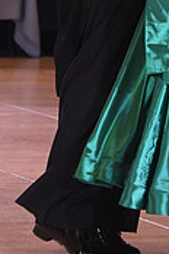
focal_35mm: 326
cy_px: -82
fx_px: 2295
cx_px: 212
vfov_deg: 6.3
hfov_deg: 4.2
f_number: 5
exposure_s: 1/320
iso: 2500
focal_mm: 98
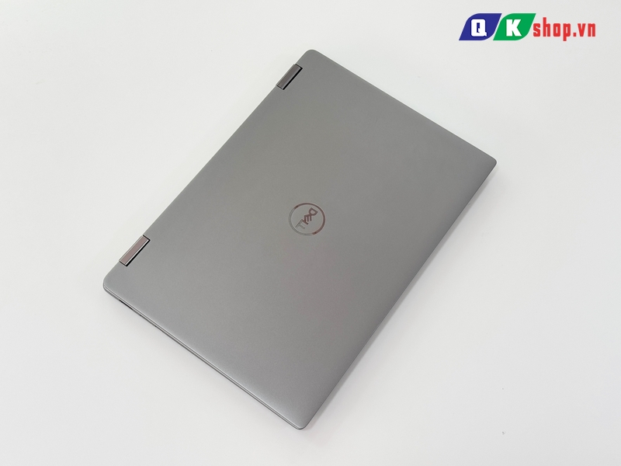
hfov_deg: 39.7
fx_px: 861
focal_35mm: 48
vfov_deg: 30.3
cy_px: 233
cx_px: 310
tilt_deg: -65.6
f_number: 1.78
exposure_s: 1/100
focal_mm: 6.76
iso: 50
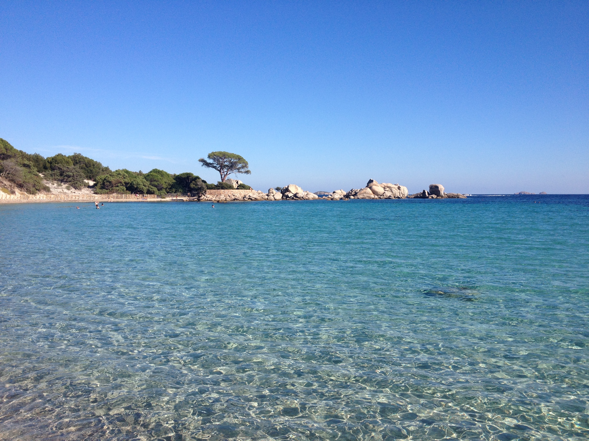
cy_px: 220
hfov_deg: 52.6
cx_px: 294
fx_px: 596
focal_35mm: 35
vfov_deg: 40.7
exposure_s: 1/1905
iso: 64
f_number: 2.4
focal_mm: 4.28
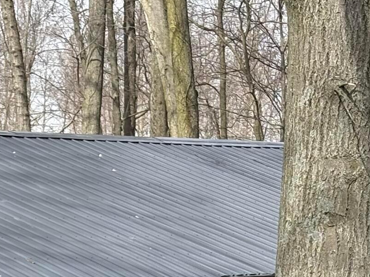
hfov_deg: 10.1
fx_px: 2063
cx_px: -22
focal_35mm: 193
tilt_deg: -8.7
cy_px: 471
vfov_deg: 7.5
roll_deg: -1.0
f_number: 1.6
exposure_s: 1/1517
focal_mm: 5.96
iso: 32
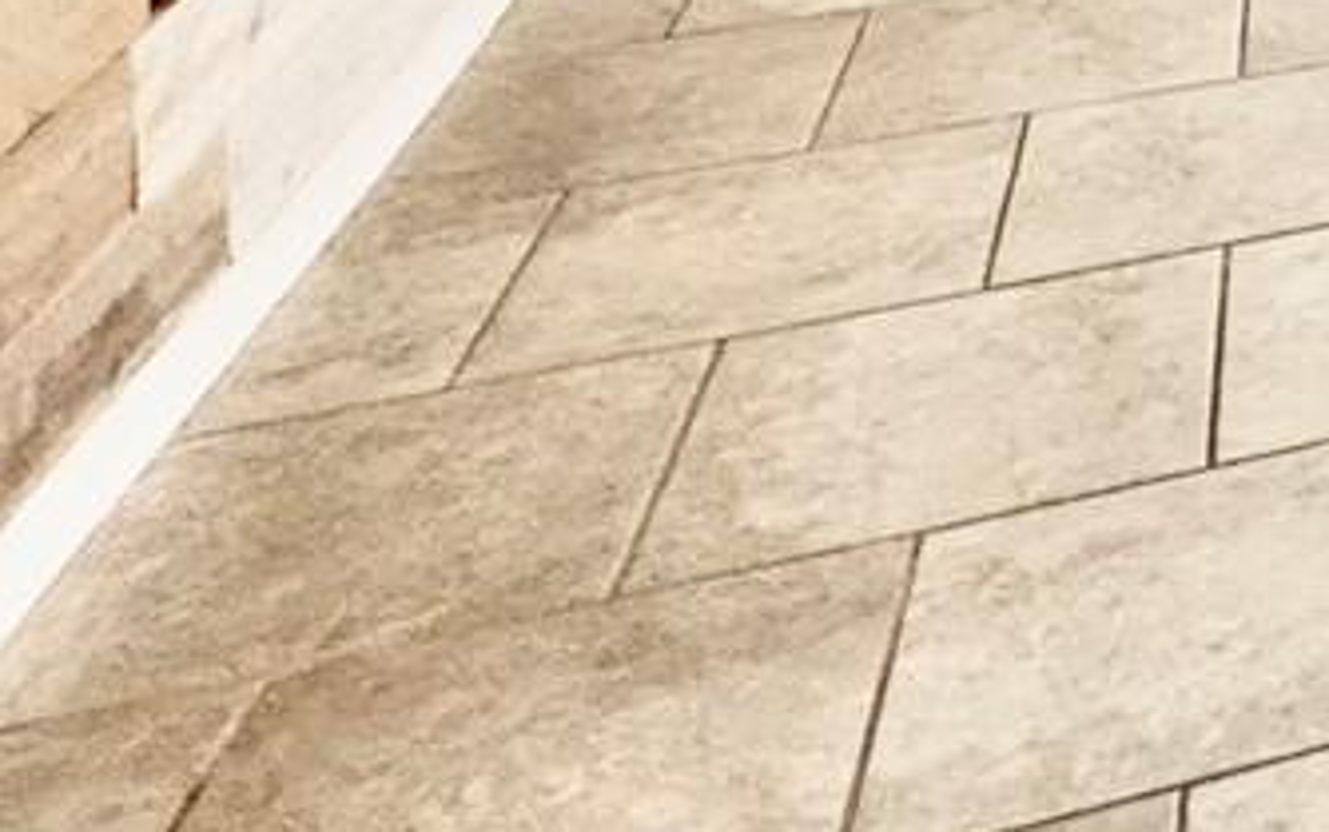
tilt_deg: -0.8
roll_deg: +0.0
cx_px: 2479
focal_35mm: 71
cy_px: -975
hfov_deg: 19.9
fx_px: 2572
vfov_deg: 14.3
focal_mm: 2.22
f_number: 2.2
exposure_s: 1/120
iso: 250
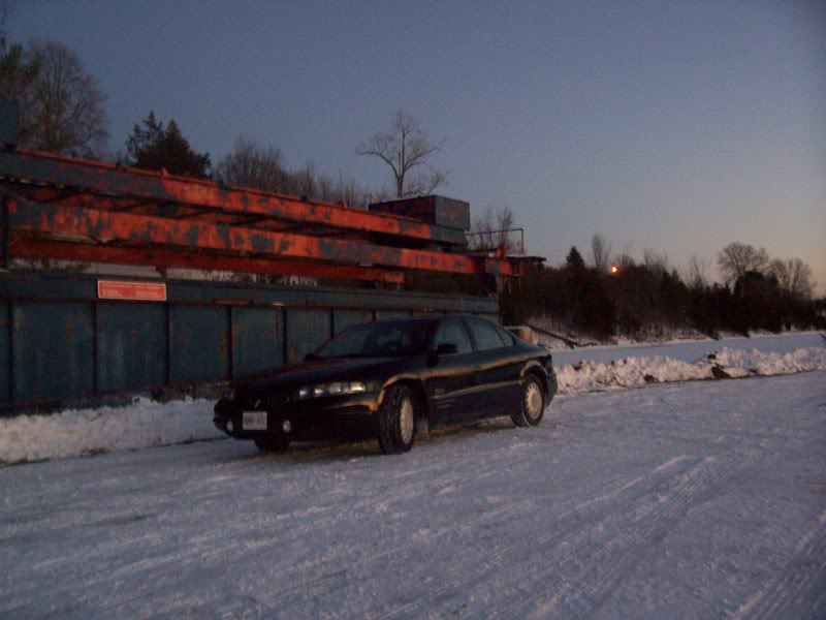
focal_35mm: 34
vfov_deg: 41.8
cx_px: 413
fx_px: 811
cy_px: 310
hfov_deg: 54.0
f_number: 2.7
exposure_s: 1/8
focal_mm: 5.6
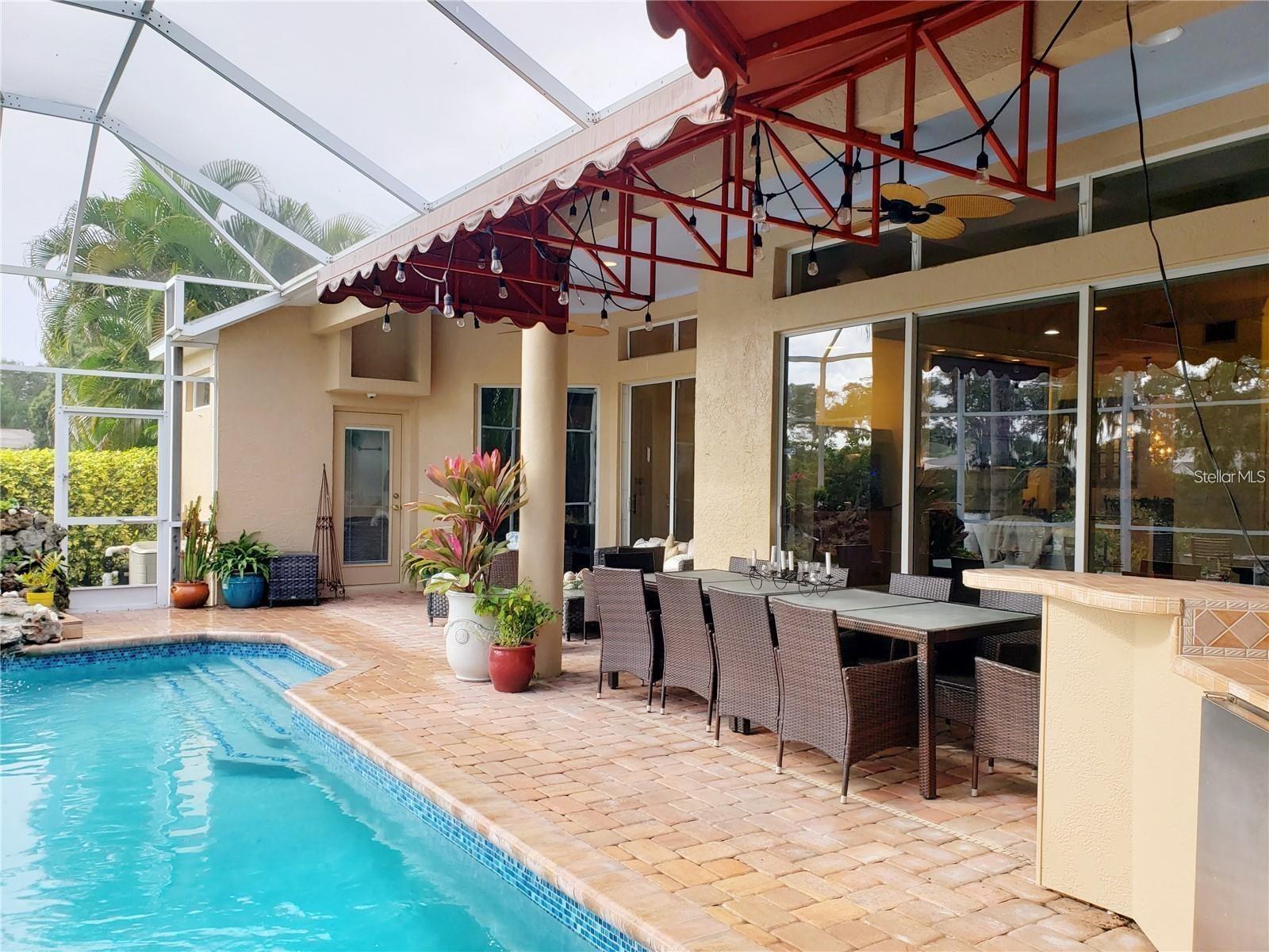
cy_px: 476
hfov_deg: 67.3
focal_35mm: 26
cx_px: 634
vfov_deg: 53.1
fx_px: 953
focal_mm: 4.3
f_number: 2.4
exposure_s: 1/267
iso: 50
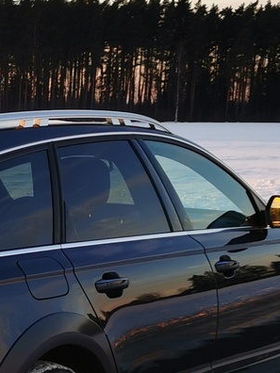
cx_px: -56
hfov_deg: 13.2
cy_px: 356
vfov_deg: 17.7
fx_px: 1176
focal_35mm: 109
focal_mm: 5.56
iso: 50
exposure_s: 1/625
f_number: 1.6
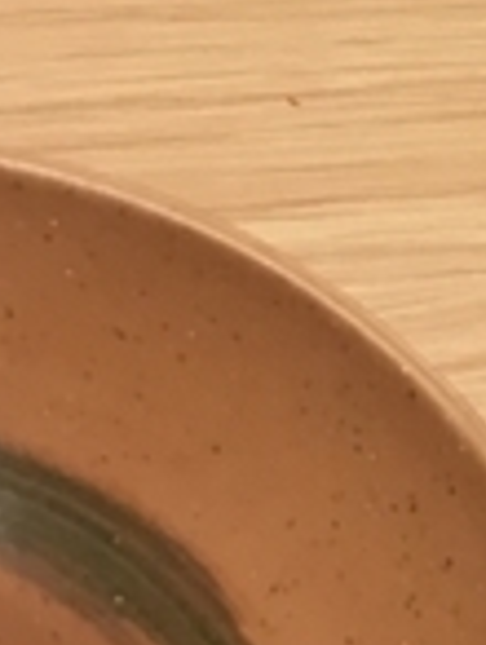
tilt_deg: -45.2
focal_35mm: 203
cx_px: 1281
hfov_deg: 6.8
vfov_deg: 9.7
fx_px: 3789
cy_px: 296
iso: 64
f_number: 2.2
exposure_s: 1/30
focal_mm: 4.15
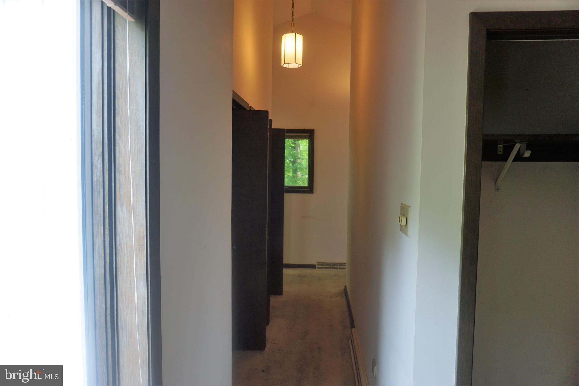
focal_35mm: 24
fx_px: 386
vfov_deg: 53.1
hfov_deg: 73.7
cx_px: 290
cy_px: 193
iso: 200
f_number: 4
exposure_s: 1/60
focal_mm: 16
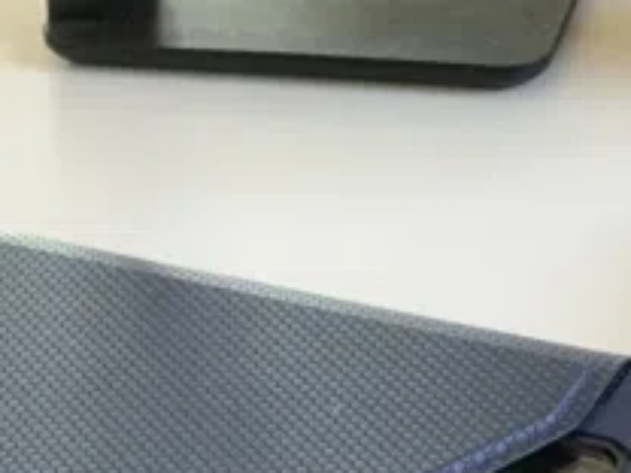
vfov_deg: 9.1
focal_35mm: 160
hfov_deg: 12.1
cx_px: -97
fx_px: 2917
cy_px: 606
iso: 200
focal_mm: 6
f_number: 2.4
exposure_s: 1/60
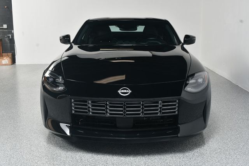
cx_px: 124
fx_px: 332
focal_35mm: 48
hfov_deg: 41.1
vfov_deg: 28.0
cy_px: 83
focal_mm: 32
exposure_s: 1/160
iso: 100
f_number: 9
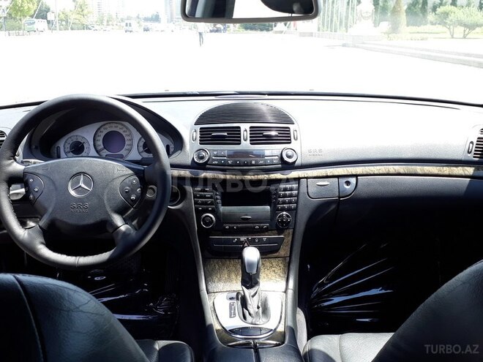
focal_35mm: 27
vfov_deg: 51.4
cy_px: 181
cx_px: 242
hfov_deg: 65.3
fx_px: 377
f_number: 1.9
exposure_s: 1/164
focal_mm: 3.6
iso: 40
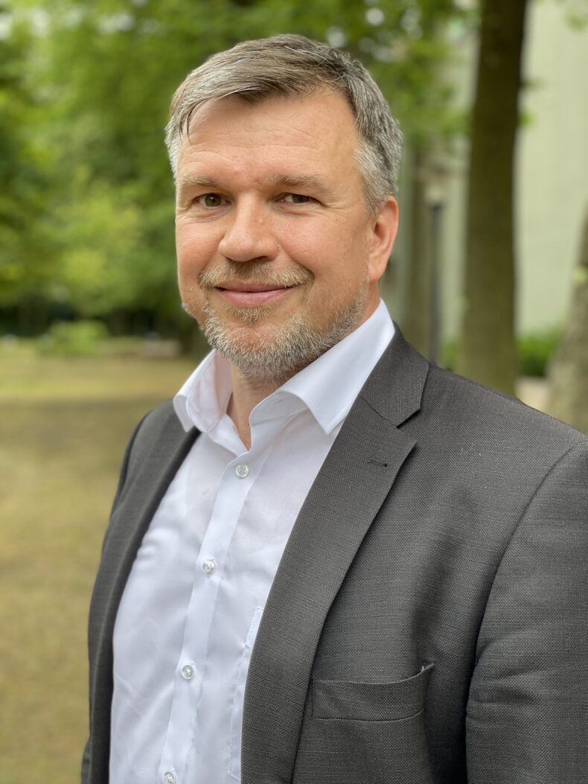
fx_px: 1177
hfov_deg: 28.0
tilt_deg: -3.9
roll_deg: +0.1
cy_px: 392
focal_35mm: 52
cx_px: 294
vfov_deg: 36.8
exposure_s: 1/122
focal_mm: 6
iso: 25
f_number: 2
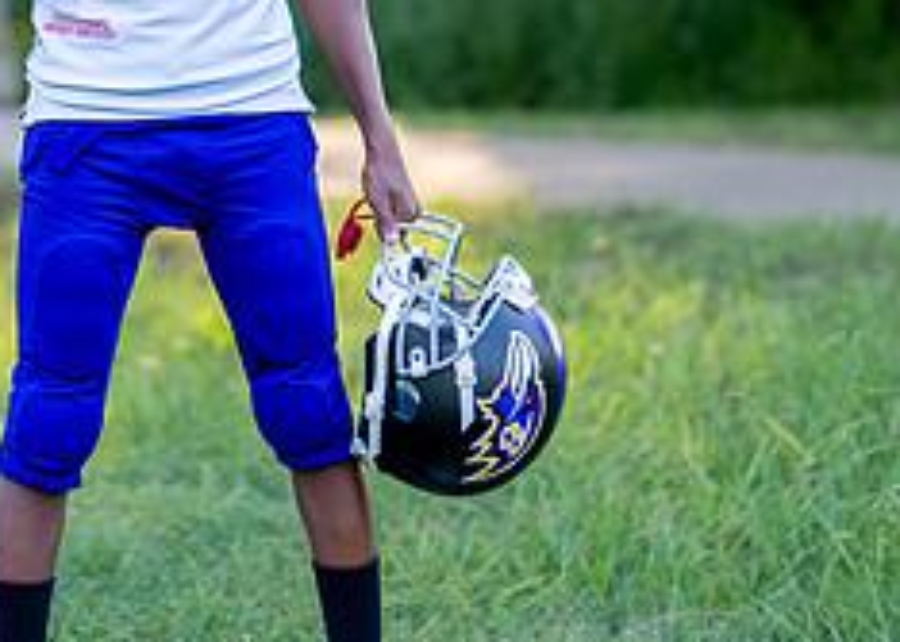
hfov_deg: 12.7
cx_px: 226
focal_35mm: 158
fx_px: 4037
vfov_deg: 9.1
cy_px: 50
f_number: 1.2
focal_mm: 50
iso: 160
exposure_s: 1/1600
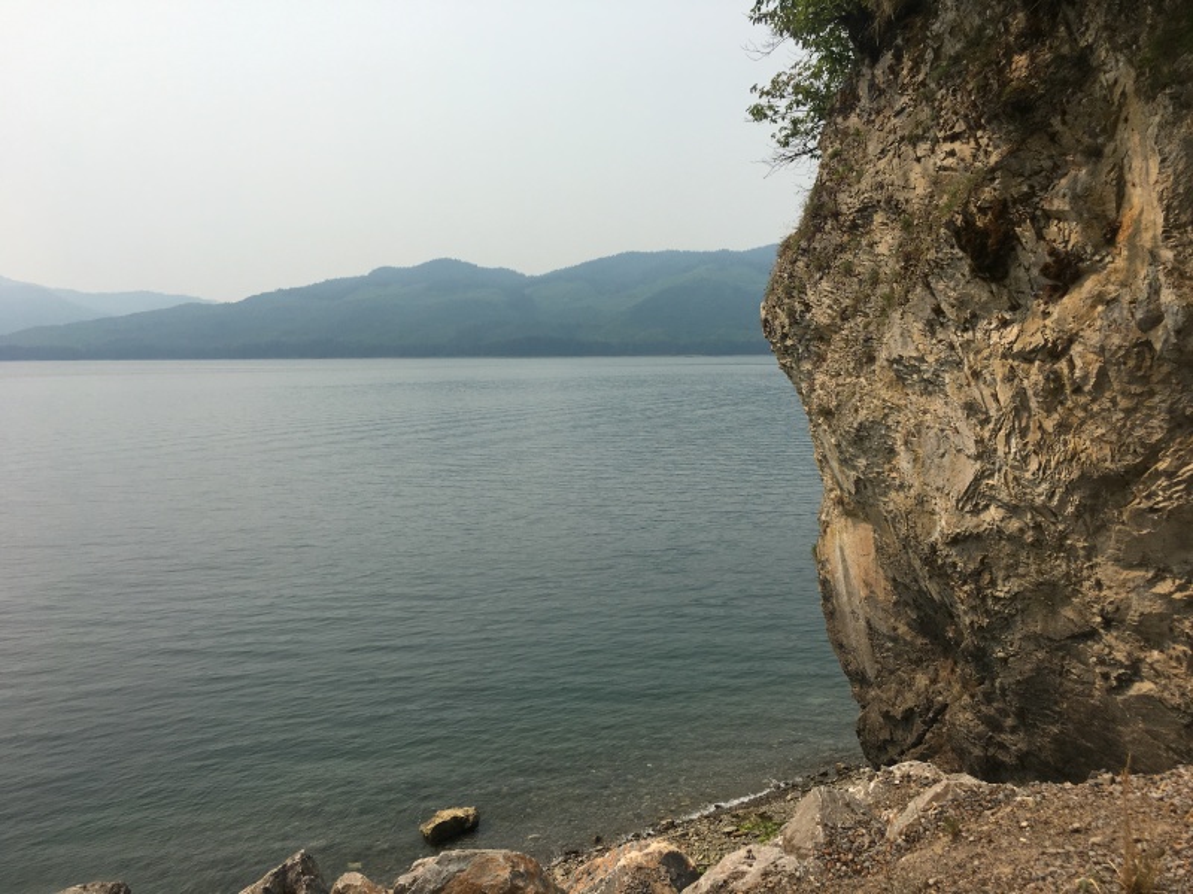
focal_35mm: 29
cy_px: 447
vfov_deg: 48.2
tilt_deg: -4.2
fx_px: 999
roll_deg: +0.4
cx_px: 596
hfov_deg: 61.7
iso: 25
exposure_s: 1/2747
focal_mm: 4.15
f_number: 2.2
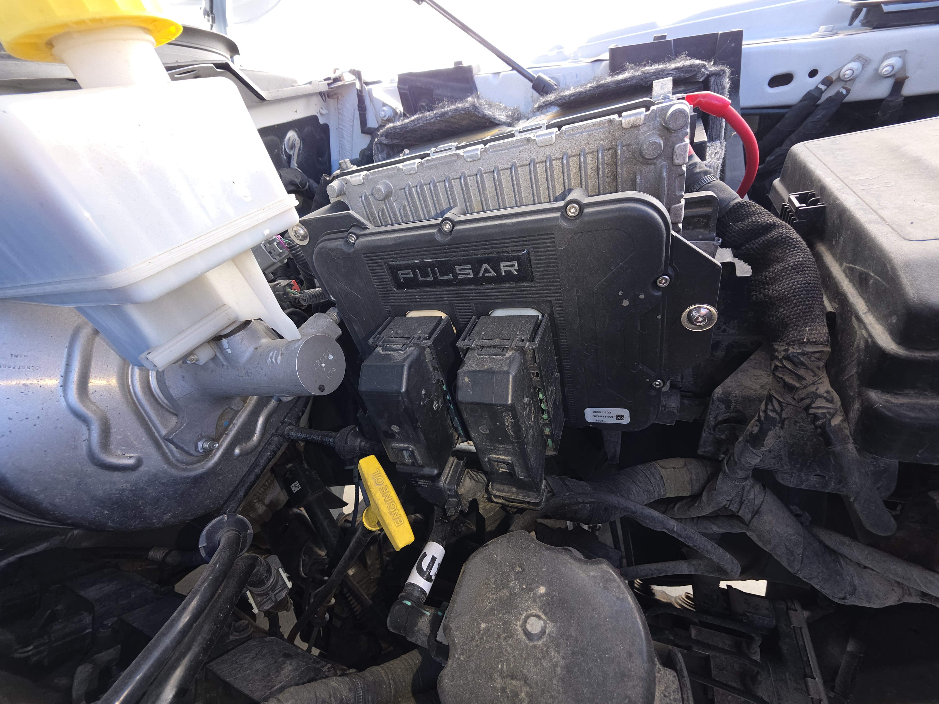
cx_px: 470
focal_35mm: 13
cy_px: 352
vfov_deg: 89.9
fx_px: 353
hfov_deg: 106.2
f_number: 1.9
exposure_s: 1/120
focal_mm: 2.2
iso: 40
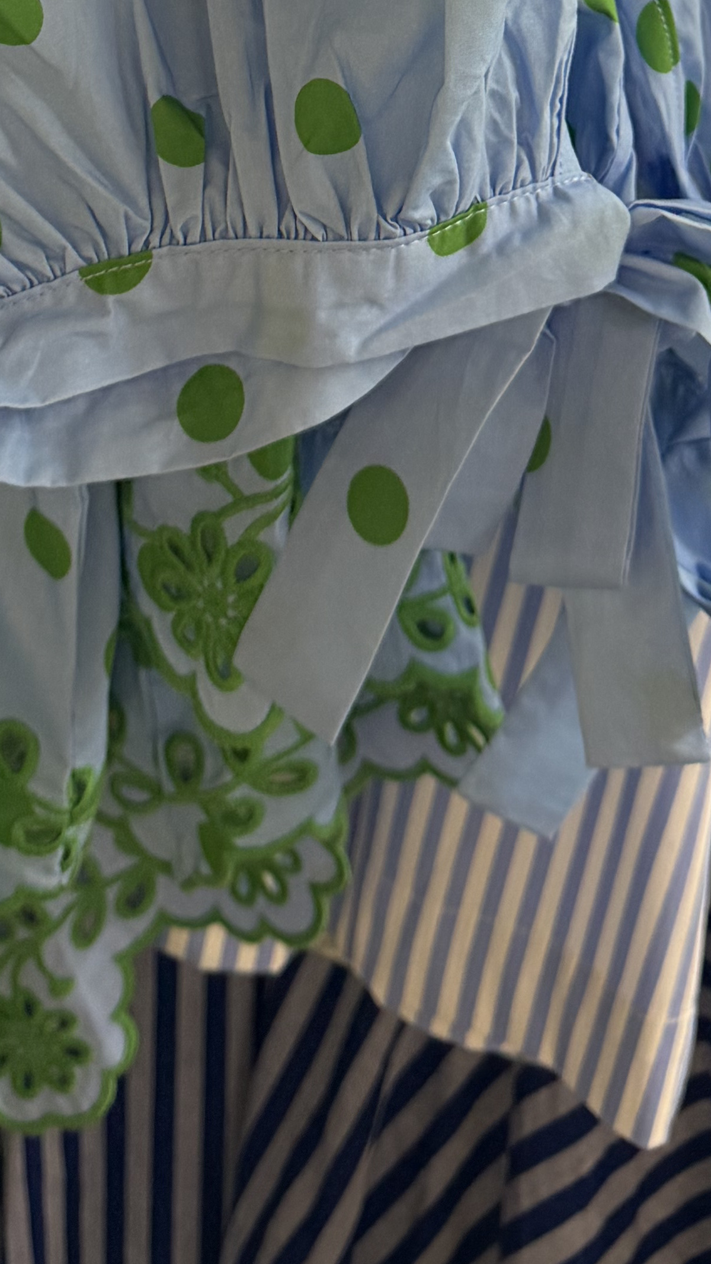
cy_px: -319
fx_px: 2347
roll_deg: -1.7
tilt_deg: -13.2
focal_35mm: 70
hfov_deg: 17.1
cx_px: 178
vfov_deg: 26.3
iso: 400
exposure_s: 1/60
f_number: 1.78
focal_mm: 6.76
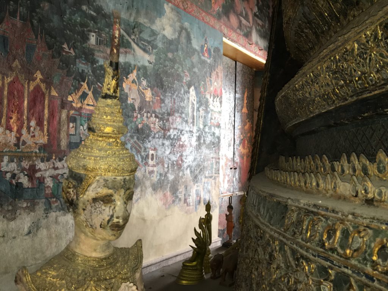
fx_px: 325
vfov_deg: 48.2
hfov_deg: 61.7
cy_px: 146
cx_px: 194
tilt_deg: +2.0
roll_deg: -0.3
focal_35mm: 29
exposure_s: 1/33
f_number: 2.2
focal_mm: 4.15
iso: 100
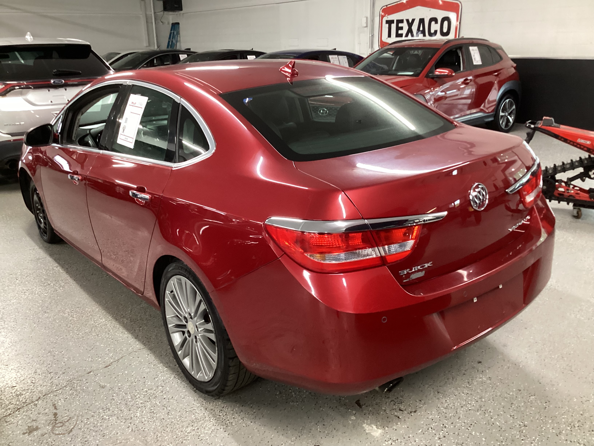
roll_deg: +0.8
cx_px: 297
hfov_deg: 58.4
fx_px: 532
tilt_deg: -20.5
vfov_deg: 45.4
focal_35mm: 31
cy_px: 223
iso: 250
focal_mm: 3.3
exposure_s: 1/33
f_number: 2.4
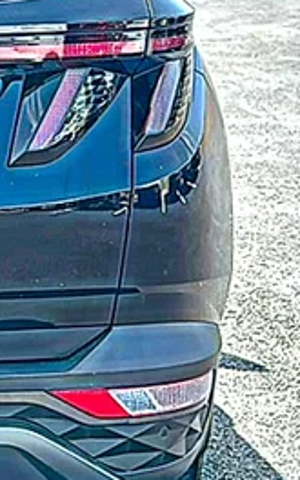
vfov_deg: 19.9
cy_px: 159
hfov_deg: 11.5
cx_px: -264
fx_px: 1360
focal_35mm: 104
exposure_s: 1/920
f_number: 1.78
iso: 80
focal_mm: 6.86
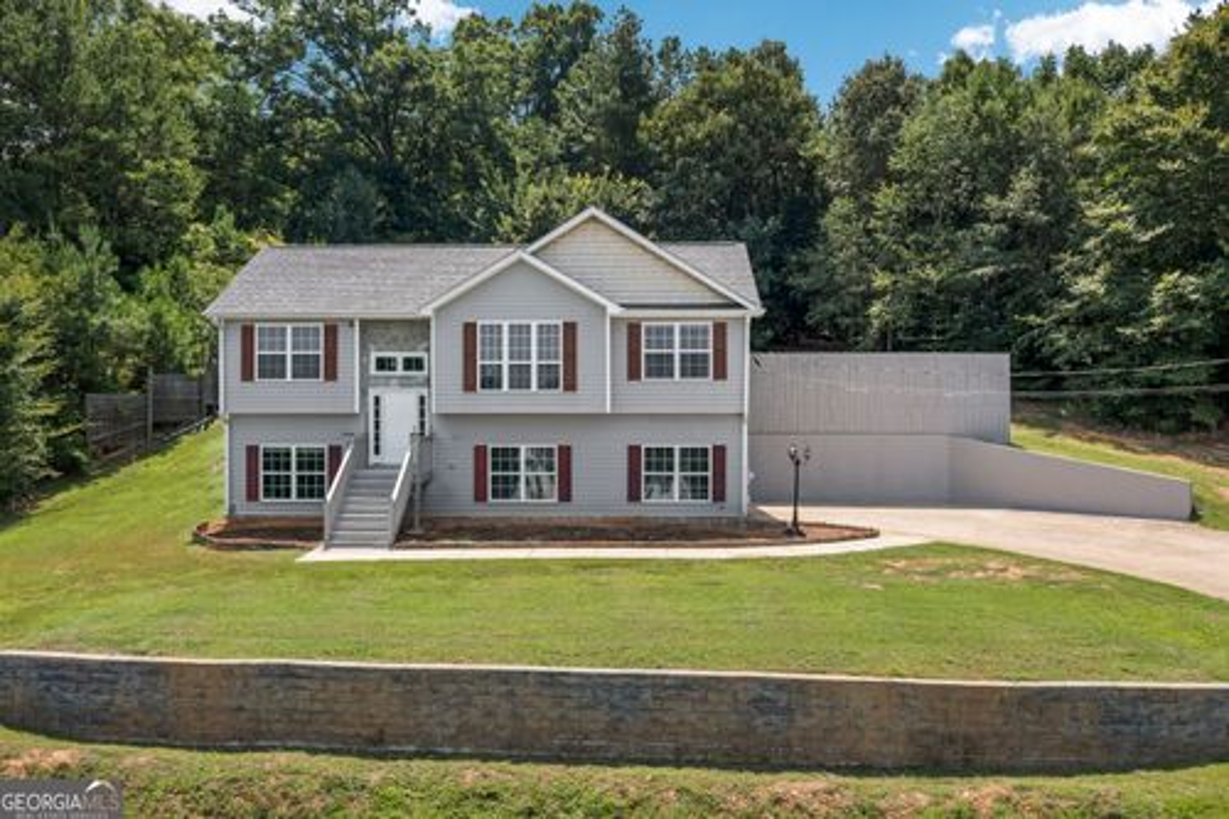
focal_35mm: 28
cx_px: 614
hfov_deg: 65.5
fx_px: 956
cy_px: 410
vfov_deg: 46.4
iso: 100
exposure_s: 1/200
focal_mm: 10.26
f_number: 5
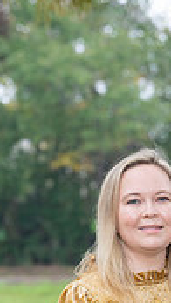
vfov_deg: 4.9
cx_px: 410
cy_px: 260
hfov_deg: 2.8
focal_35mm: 436
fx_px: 3511
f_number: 6.3
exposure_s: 1/125
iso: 320
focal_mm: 125
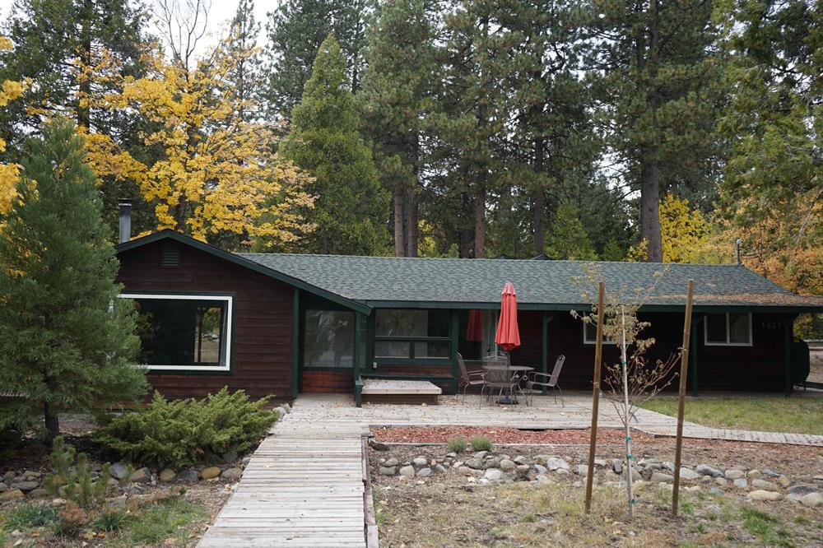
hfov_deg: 58.7
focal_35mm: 32
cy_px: 274
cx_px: 412
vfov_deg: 41.1
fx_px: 731
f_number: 4
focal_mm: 32
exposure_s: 1/160
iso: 125
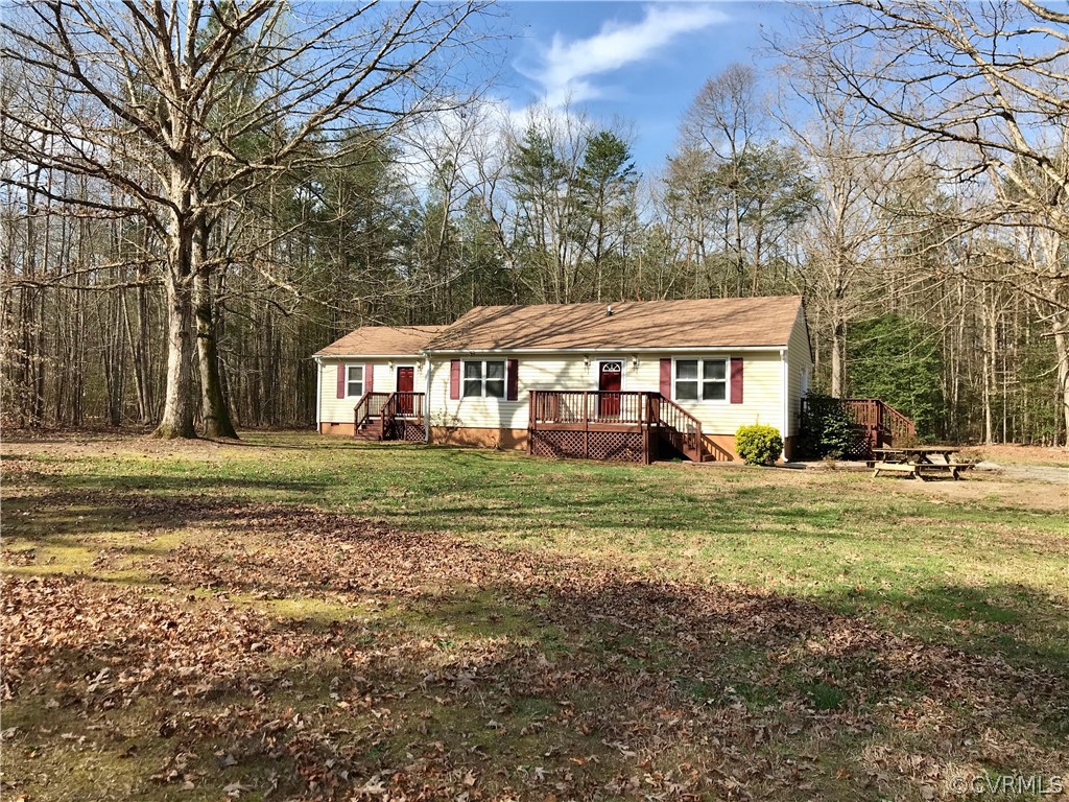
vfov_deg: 49.7
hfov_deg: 63.4
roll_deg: -1.1
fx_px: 865
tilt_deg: +1.6
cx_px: 534
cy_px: 401
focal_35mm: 28
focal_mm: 3.99
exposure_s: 1/1570
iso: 20
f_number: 1.8
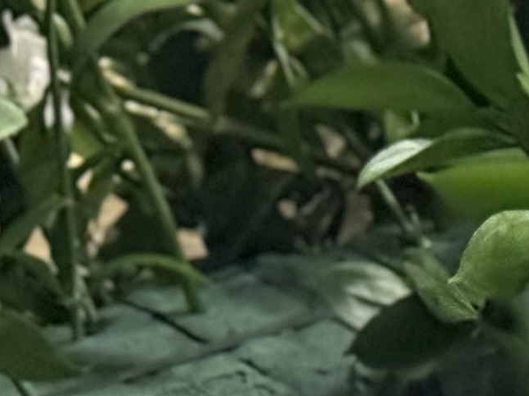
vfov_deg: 4.9
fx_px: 4599
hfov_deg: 6.2
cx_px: 1354
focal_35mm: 301
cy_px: 46
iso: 640
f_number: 1.78
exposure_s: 1/30
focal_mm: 6.76
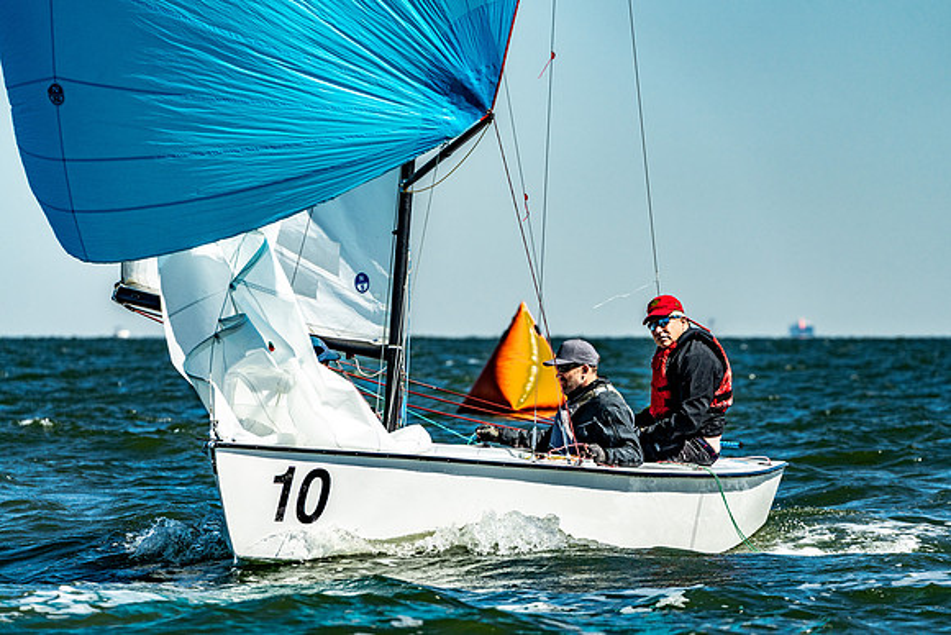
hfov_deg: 5.0
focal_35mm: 409
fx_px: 10797
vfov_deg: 3.4
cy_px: 317
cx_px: 481
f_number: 11
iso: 640
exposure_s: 1/2000
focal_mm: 400
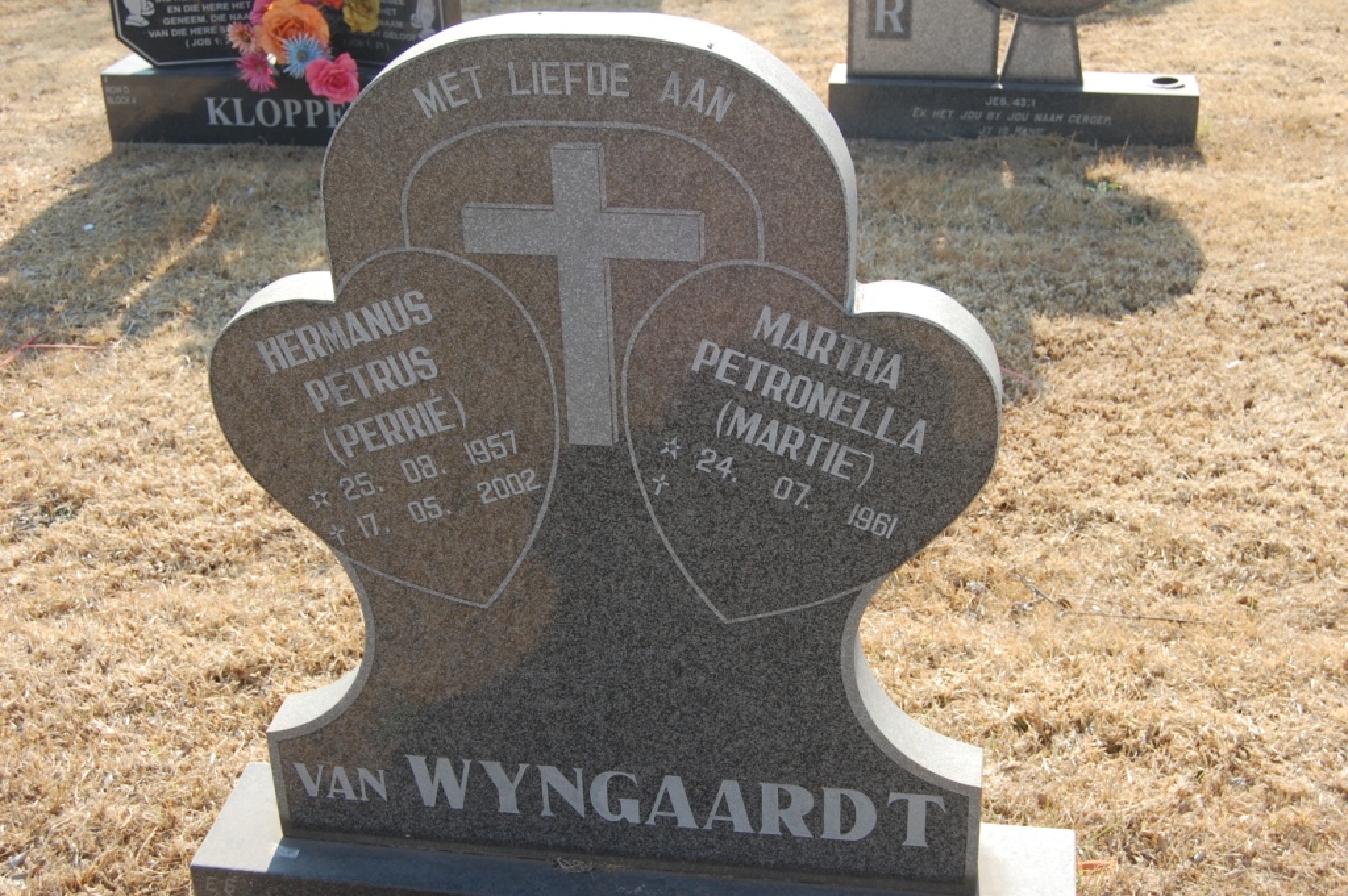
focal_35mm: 48
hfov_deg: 41.1
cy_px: 448
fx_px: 1796
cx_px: 674
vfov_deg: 28.0
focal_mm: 32
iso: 200
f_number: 6.3
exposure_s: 1/160
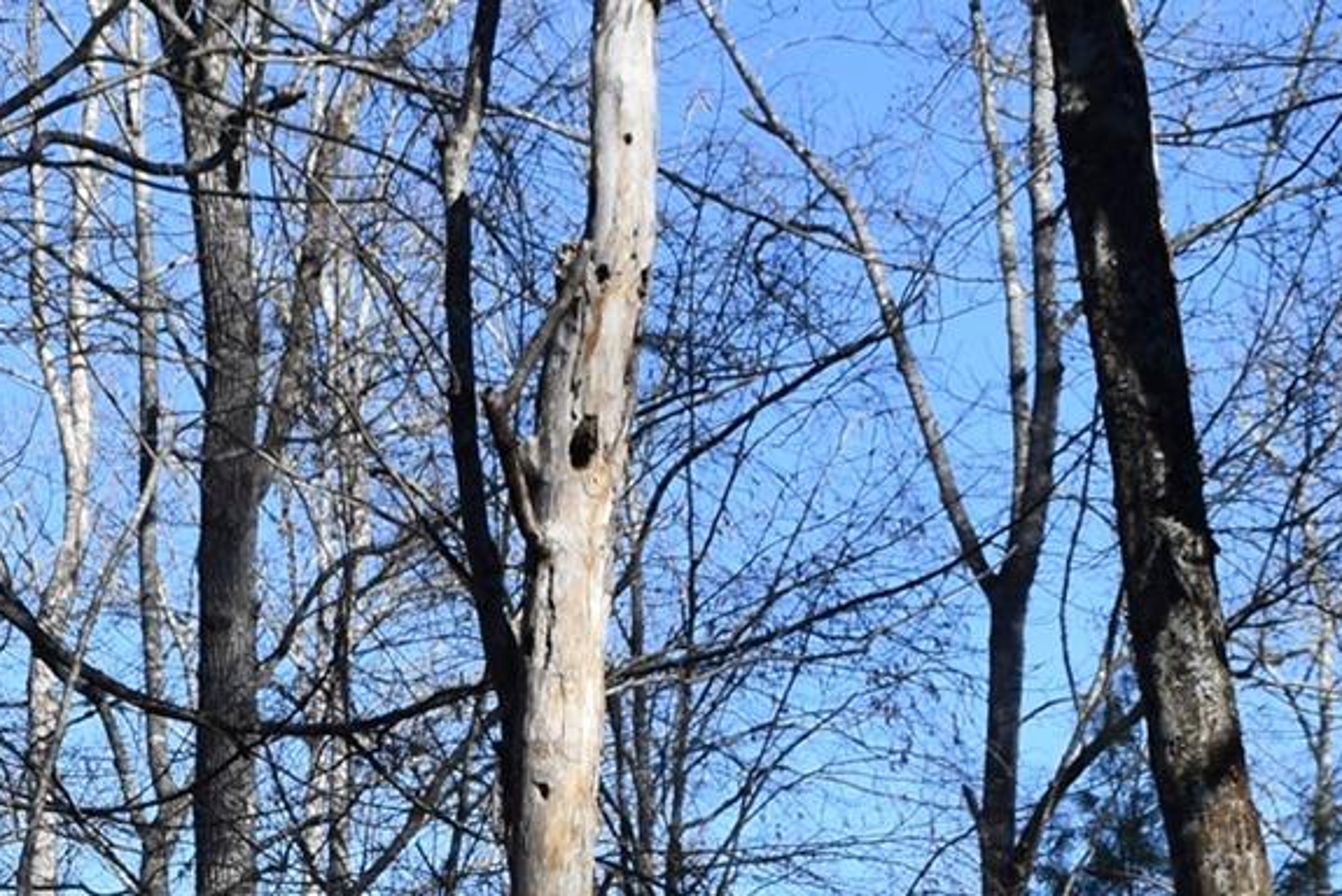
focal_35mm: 123
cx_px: 212
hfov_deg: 16.5
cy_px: 1518
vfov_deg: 10.6
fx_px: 4579
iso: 200
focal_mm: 23
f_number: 9
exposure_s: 1/320
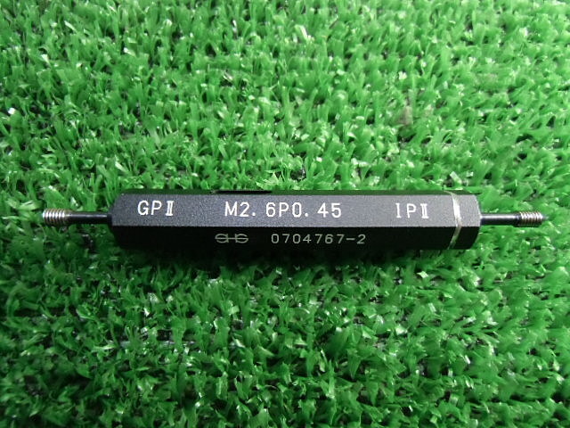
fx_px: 395
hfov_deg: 71.6
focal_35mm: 24
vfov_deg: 56.8
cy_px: 214
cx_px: 285
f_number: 3
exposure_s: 1/50
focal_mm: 4.24
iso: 800
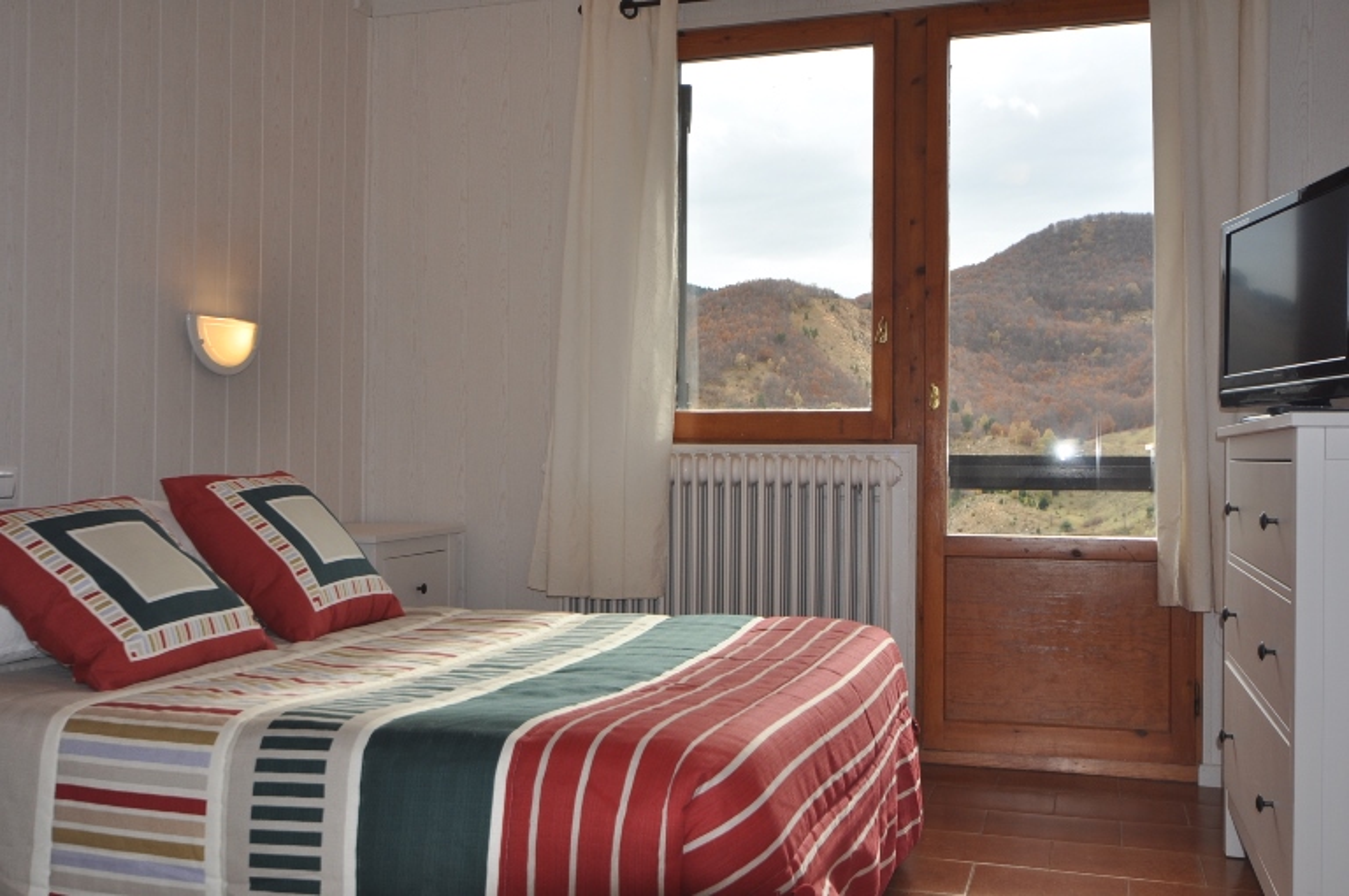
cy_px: 448
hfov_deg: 55.2
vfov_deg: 38.3
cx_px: 674
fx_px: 1291
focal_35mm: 34
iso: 250
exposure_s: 1/200
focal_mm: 23
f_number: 5.6
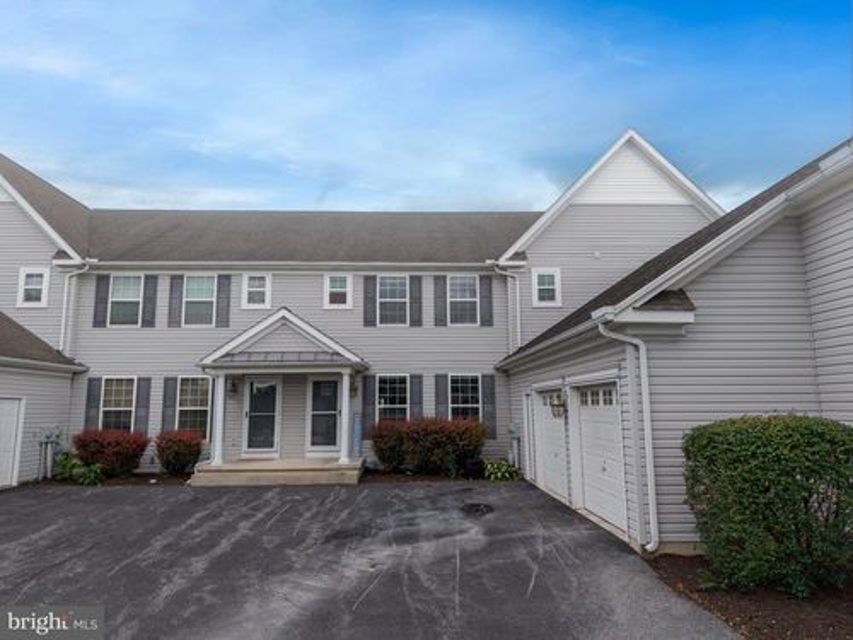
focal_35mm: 24
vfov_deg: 56.8
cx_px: 426
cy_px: 320
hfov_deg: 71.6
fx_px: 591
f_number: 1.8
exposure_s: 1/400
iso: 200
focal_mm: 8.67
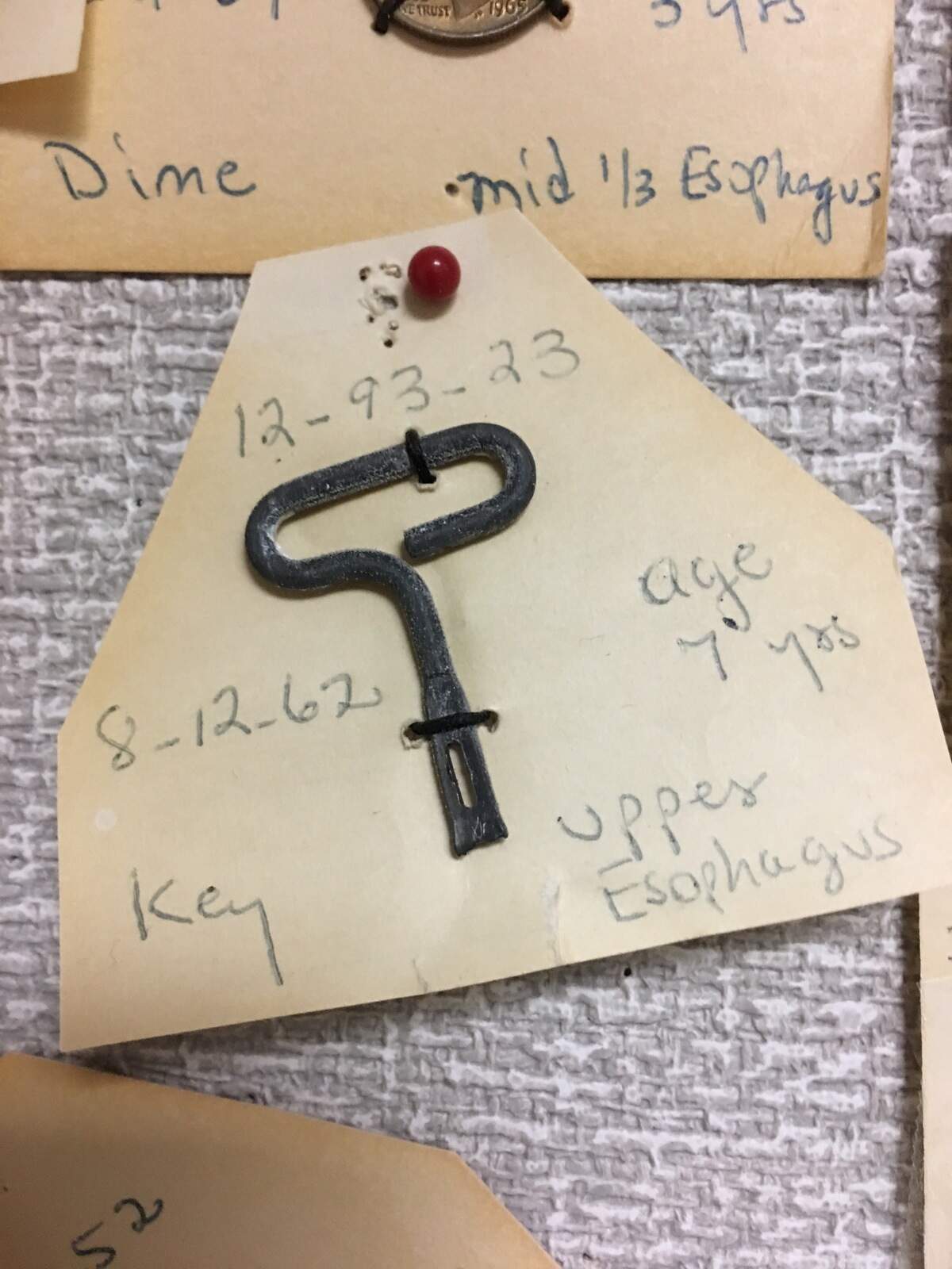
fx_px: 1063
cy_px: 634
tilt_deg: -0.7
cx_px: 476
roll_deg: -2.0
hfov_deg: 48.2
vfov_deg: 61.7
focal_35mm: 29
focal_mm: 4.15
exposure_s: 1/15
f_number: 2.2
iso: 80
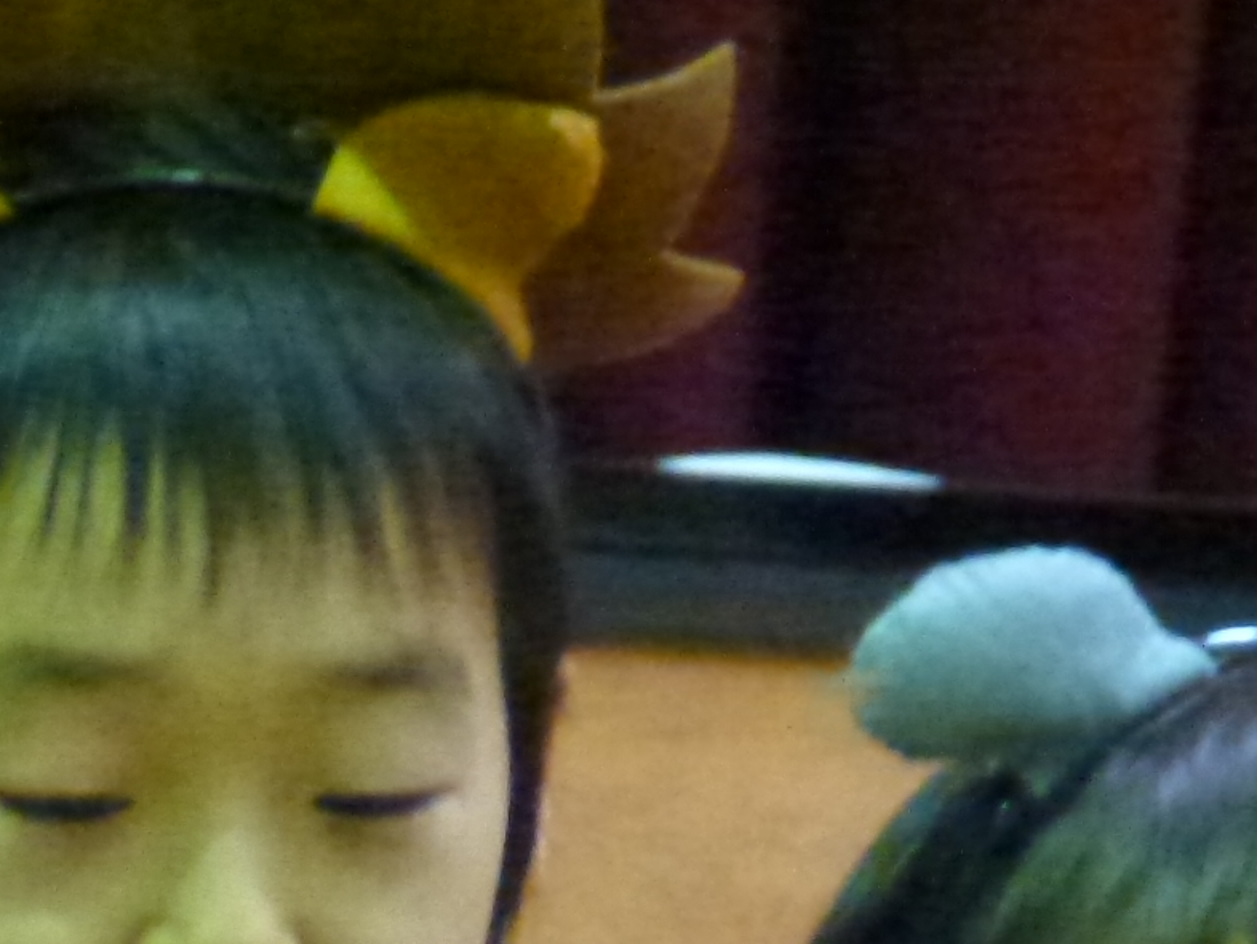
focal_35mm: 1250
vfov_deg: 1.2
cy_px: 1403
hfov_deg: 1.6
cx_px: 734
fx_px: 45405
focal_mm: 68.8
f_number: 5.9
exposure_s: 1/20
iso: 1600
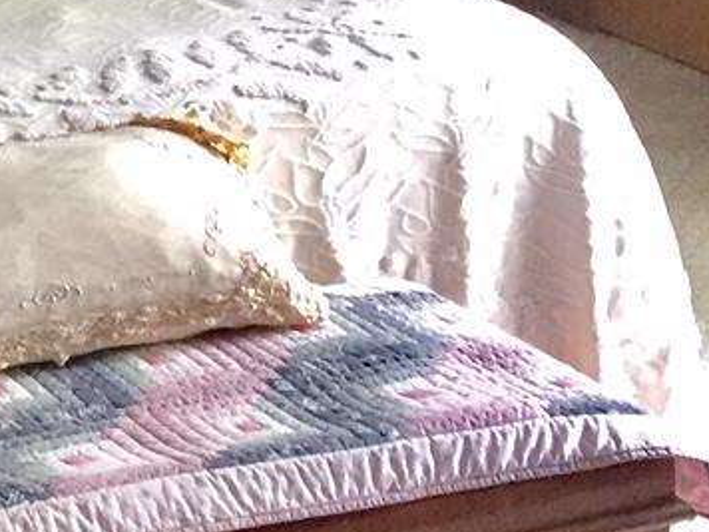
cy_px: -243
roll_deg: +0.2
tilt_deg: -11.3
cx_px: -339
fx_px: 2724
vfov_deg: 10.8
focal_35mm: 133
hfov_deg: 13.9
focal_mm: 4.15
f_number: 2.2
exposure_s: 1/30
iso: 250
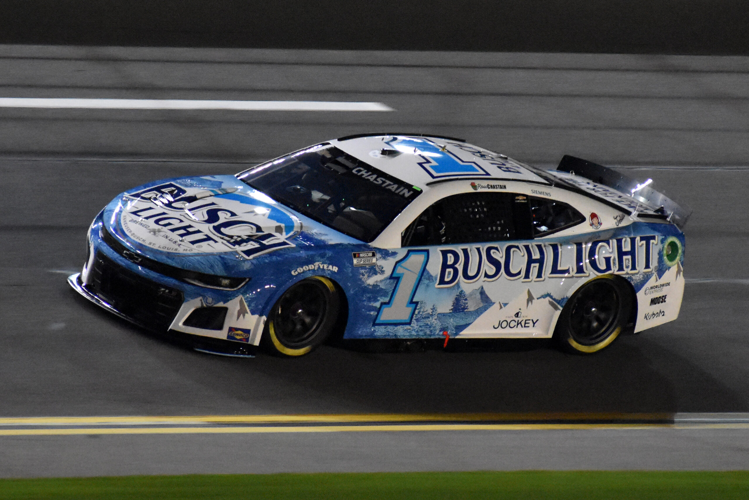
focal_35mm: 292
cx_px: 374
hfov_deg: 7.0
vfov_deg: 4.7
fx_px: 6086
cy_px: 250
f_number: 5.3
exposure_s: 1/640
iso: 6400
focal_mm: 195
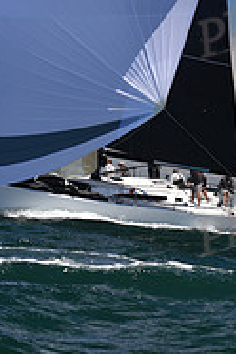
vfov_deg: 9.4
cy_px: 135
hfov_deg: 6.3
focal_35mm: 218
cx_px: 100
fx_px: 2143
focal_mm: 70
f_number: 5.6
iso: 250
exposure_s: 1/800
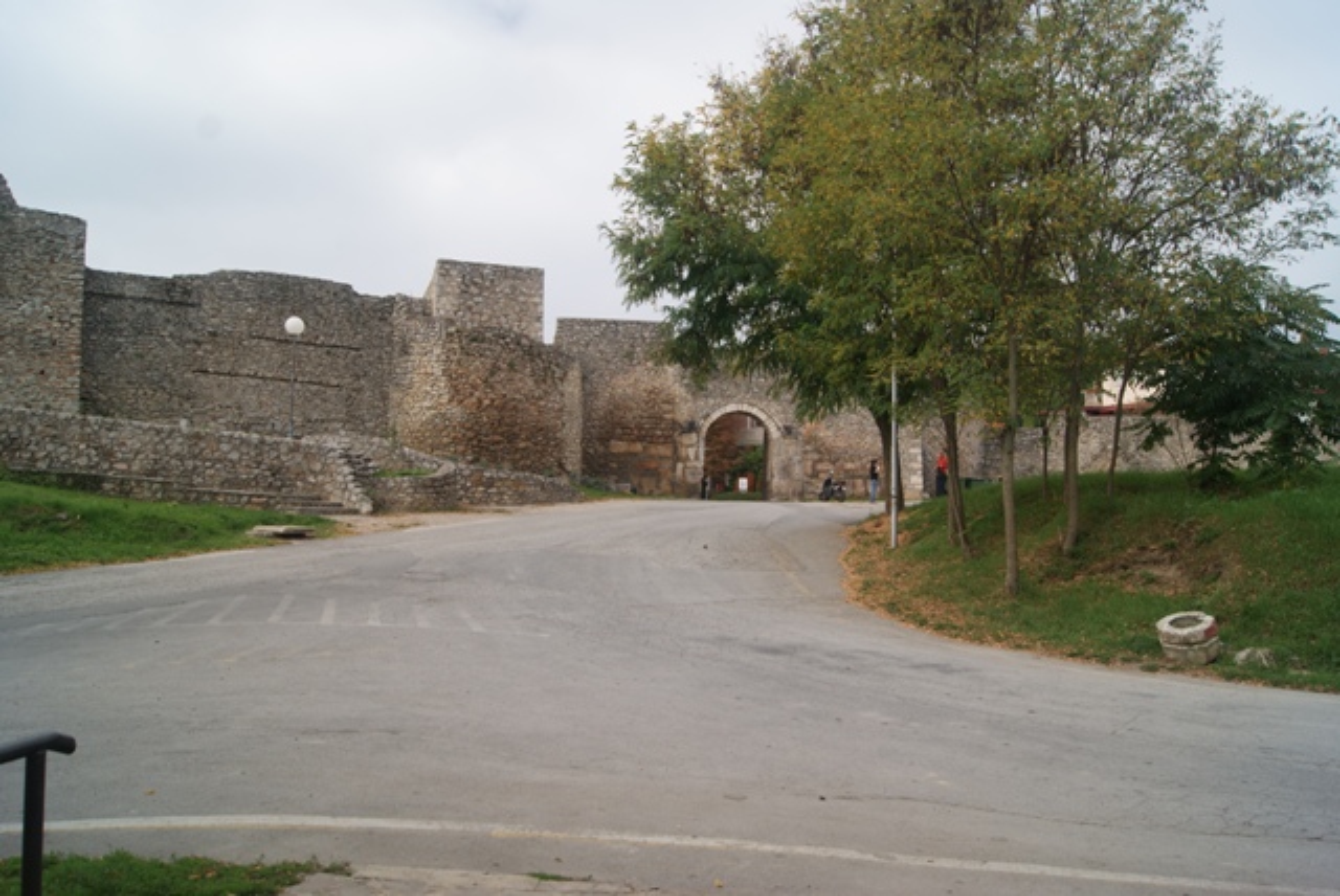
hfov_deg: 67.3
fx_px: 1006
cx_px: 670
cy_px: 448
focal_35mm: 27
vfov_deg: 48.0
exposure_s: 1/60
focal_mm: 18
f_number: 8
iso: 100
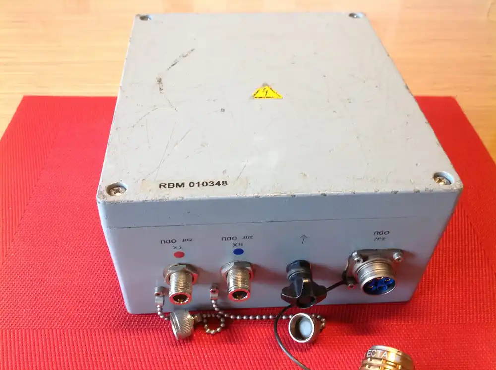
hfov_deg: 52.7
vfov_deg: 40.6
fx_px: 501
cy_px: 185
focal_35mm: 35
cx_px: 248
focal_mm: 4.28
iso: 100
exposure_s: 1/15
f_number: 2.4
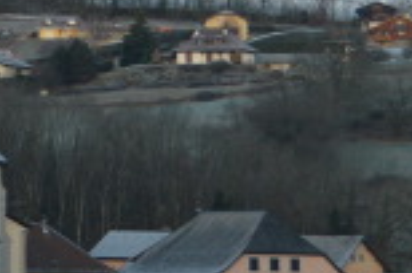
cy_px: -167
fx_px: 2844
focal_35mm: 249
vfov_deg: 5.4
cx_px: -431
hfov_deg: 7.9
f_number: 5.6
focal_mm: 32
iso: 180
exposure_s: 1/125
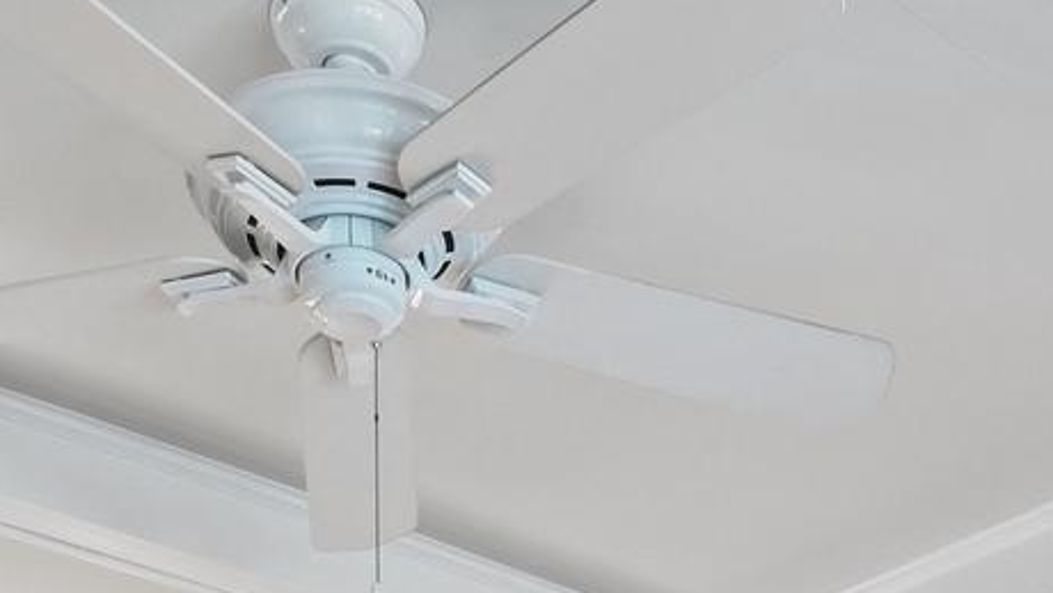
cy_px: 1430
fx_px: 1955
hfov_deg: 30.0
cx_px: 657
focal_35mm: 70
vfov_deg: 13.0
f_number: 8
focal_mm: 10
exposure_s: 1
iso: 400
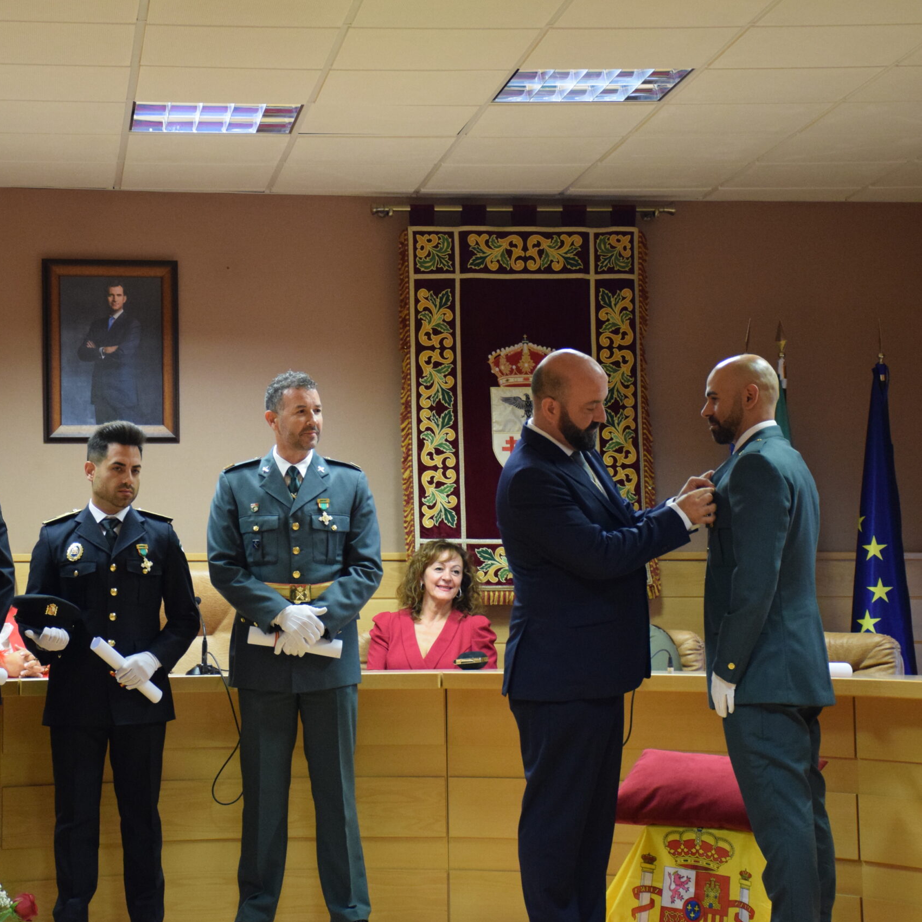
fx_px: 2893
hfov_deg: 18.1
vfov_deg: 18.1
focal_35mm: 96
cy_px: 462
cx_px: 349
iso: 2500
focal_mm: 50
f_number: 4.8
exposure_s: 1/60
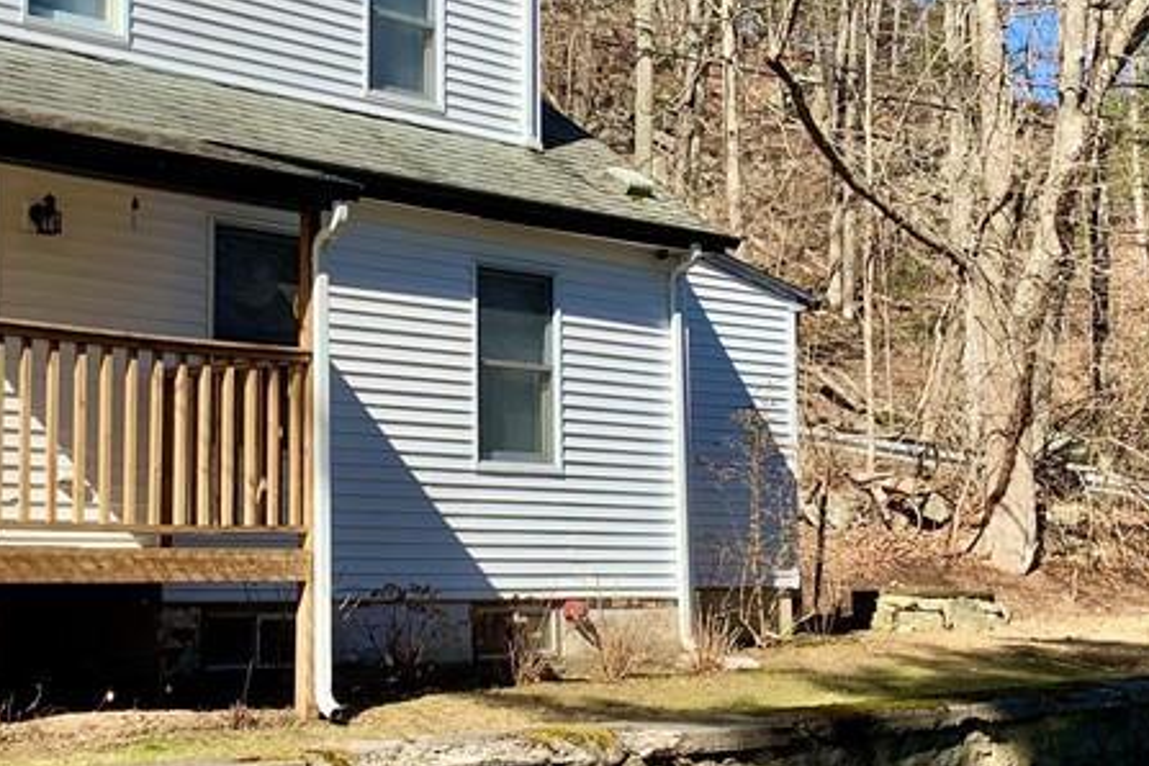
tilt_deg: +6.8
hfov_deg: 32.2
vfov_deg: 21.9
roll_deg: +0.4
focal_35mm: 62
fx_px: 1979
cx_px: 401
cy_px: 360
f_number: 1.8
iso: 25
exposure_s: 1/2114
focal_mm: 4.25
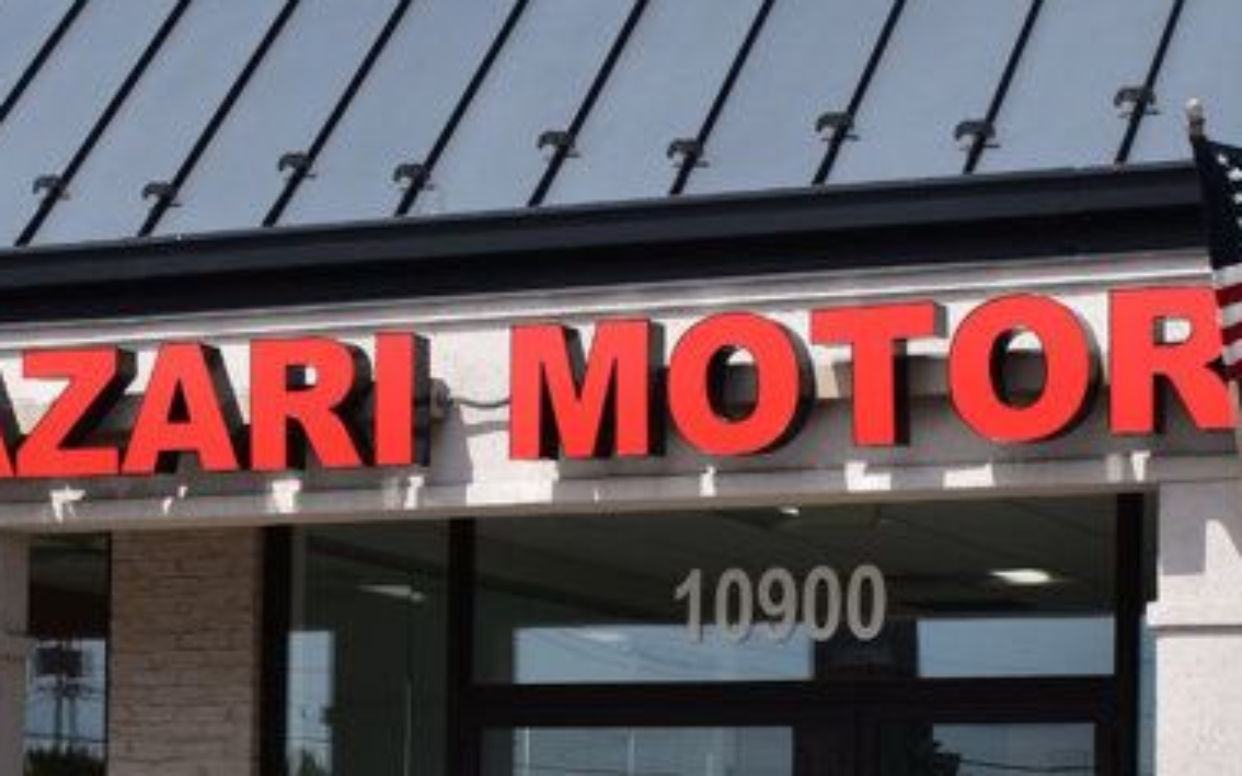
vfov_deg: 11.1
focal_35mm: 116
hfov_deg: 18.0
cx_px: 513
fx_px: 3925
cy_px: 901
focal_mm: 28
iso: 280
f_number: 11
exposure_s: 1/500
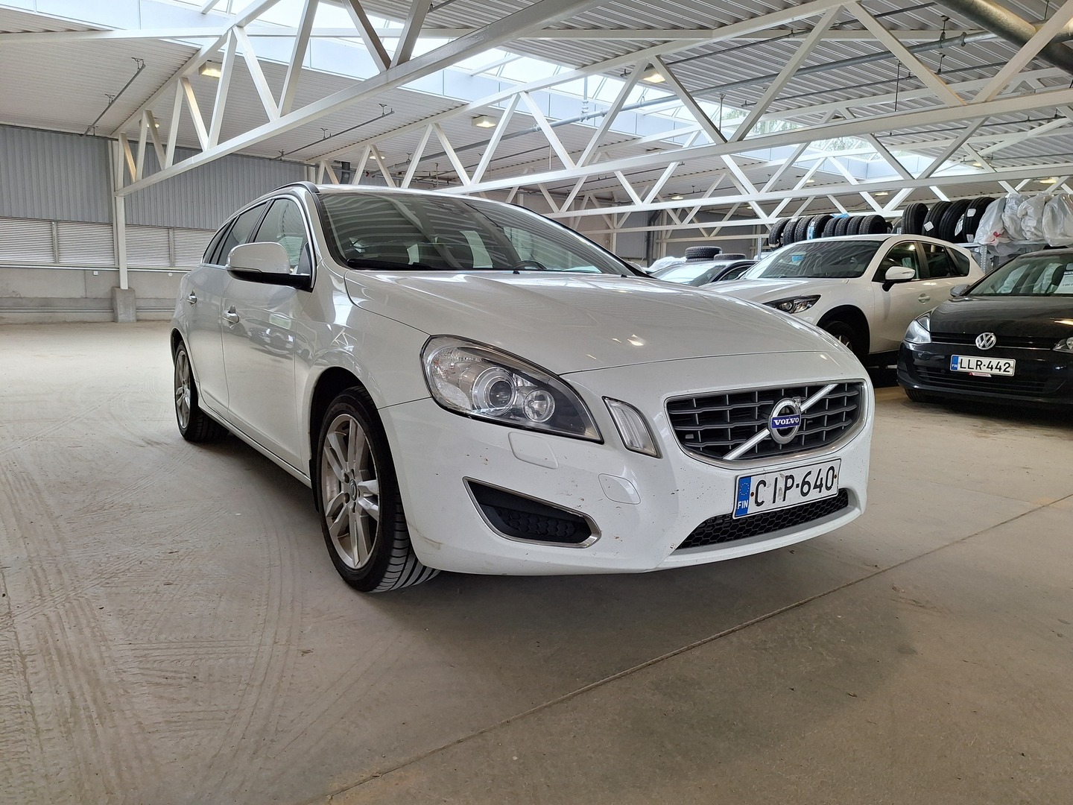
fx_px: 713
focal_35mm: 23
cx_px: 536
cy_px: 402
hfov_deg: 73.9
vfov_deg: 58.9
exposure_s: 1/100
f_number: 1.8
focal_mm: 5.54
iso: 50
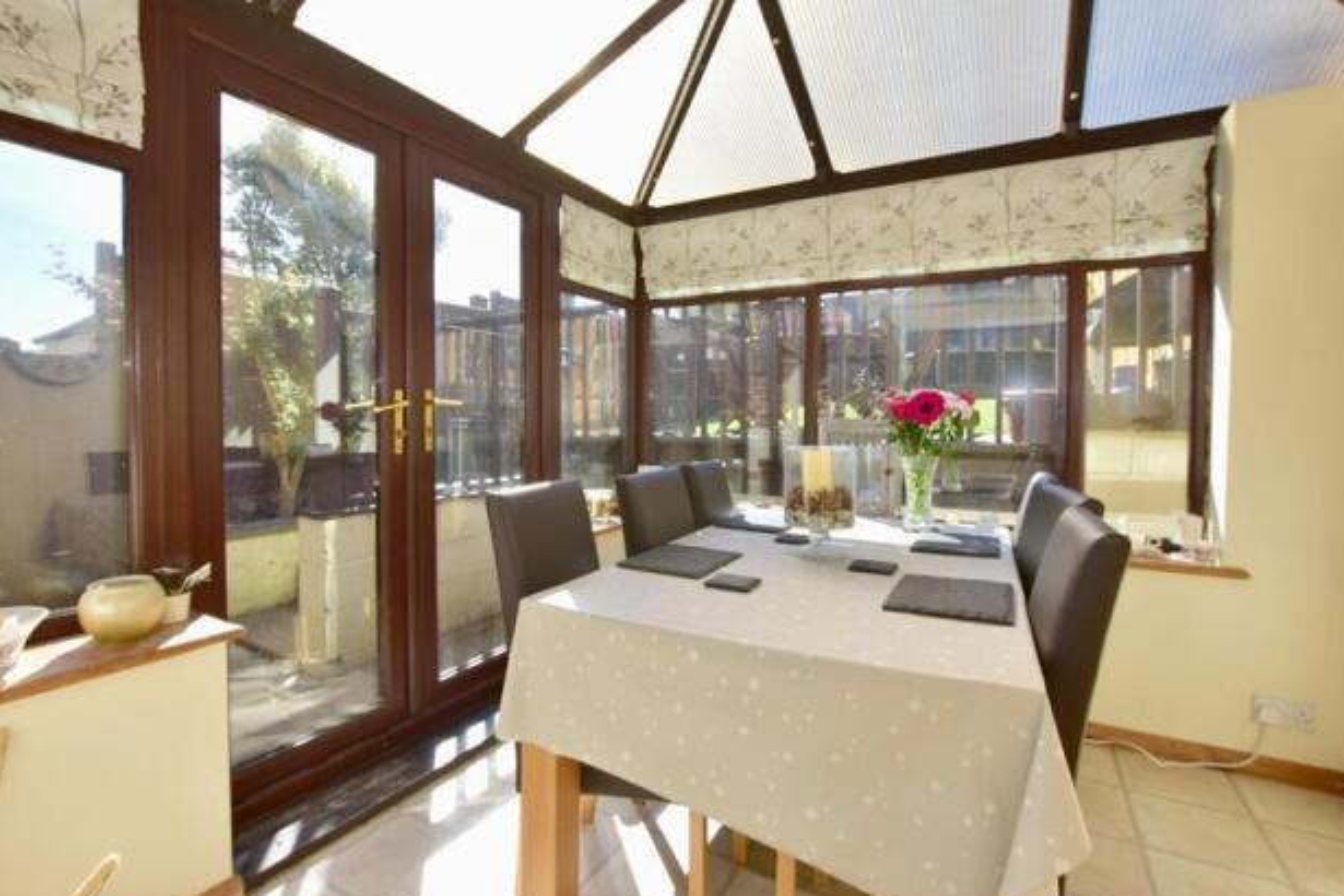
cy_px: 443
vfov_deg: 73.7
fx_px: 597
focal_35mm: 16
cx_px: 642
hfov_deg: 96.7
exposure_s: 1/160
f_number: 11
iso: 200
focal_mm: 10
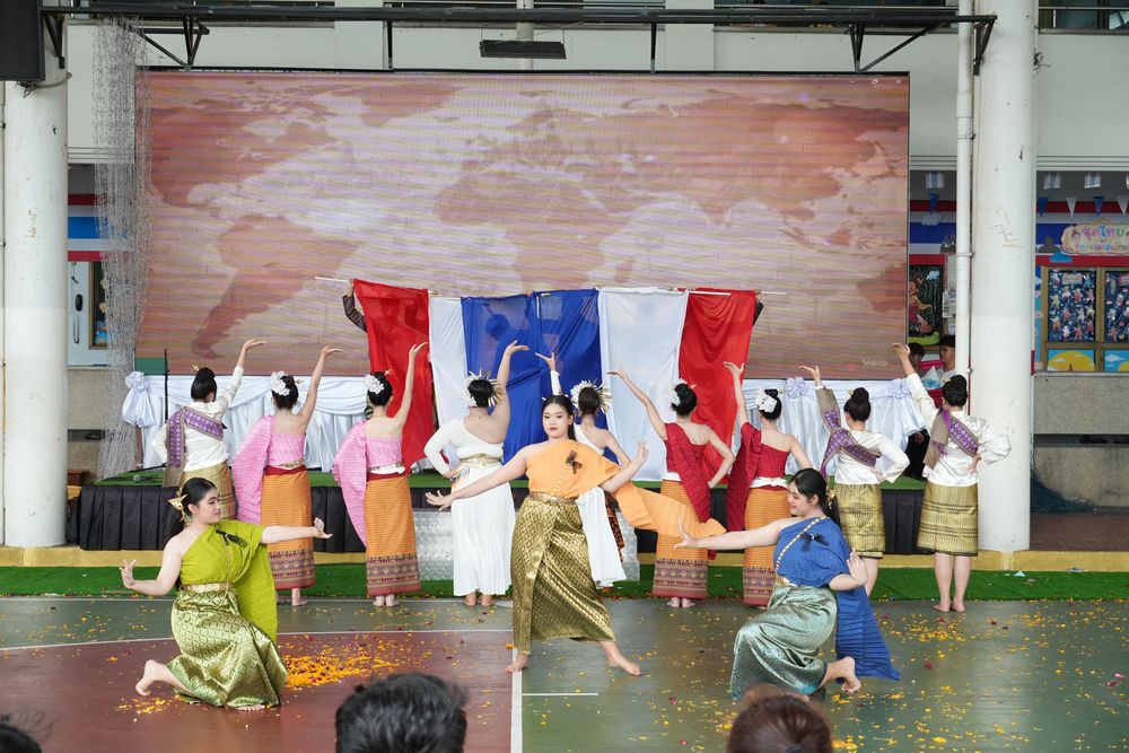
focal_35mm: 62
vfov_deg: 22.1
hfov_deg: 32.6
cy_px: 376
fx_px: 1929
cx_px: 564
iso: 500
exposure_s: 1/125
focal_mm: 41
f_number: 5.6
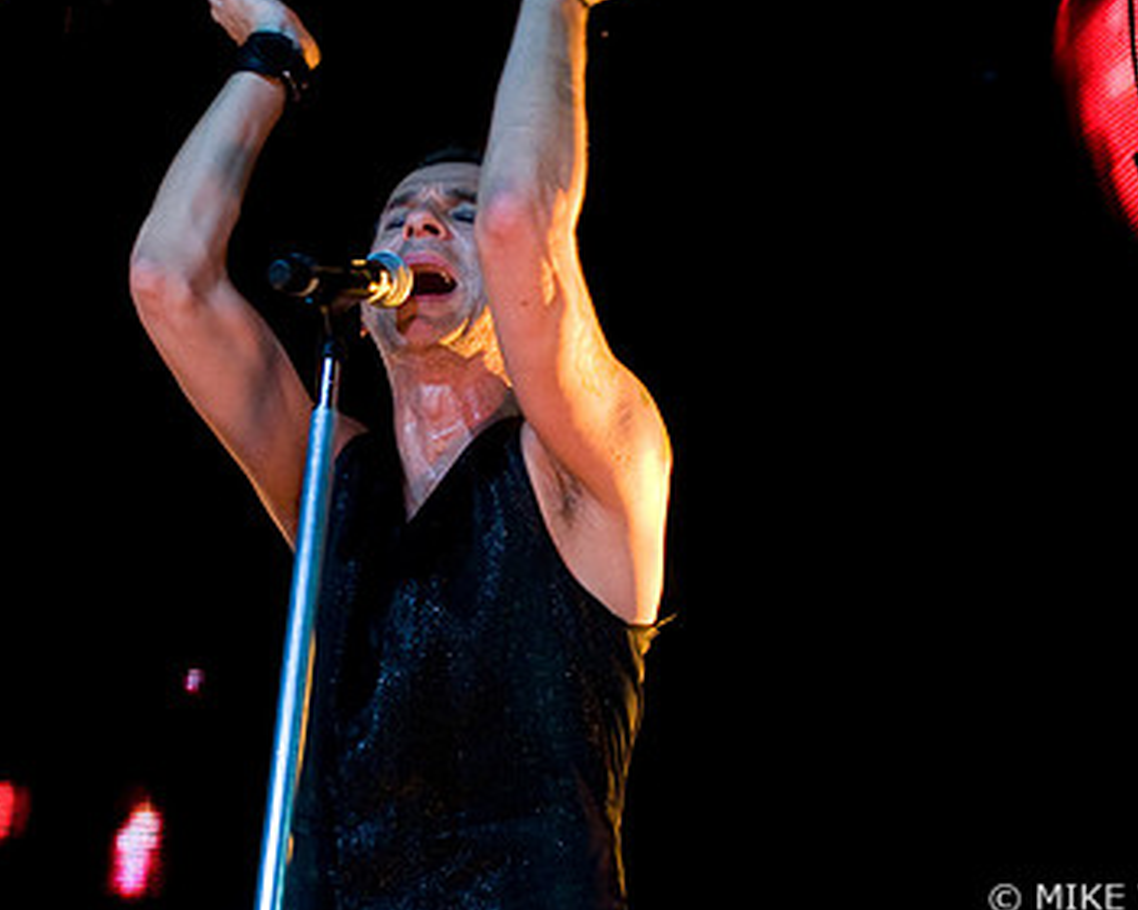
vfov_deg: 21.8
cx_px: 771
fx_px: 2358
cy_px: 297
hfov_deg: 27.0
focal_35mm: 70
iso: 800
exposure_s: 1/320
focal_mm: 30
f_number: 4
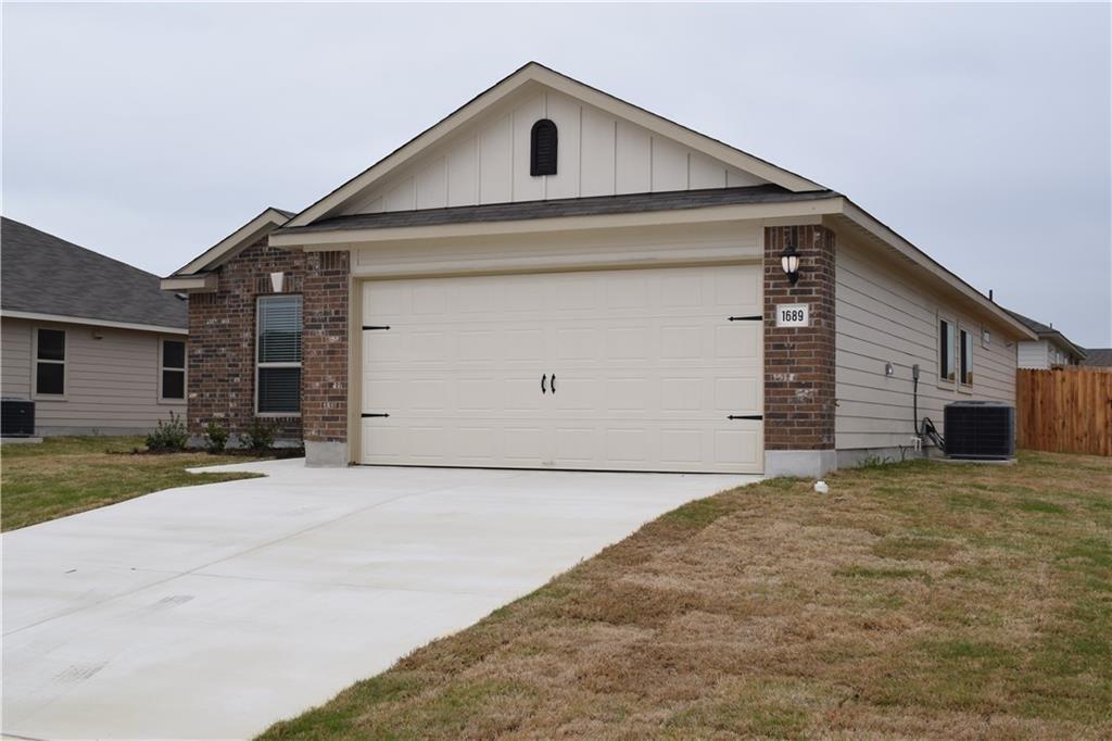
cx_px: 556
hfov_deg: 45.0
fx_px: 1343
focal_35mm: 44
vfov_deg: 30.8
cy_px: 370
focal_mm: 29
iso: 200
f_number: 10
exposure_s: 1/400
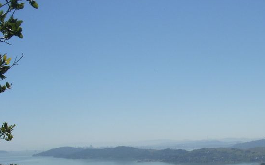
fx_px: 534
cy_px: 154
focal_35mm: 74
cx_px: 218
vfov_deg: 17.3
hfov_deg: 27.2
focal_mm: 6.3
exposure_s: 1/500
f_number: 6.6
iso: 100
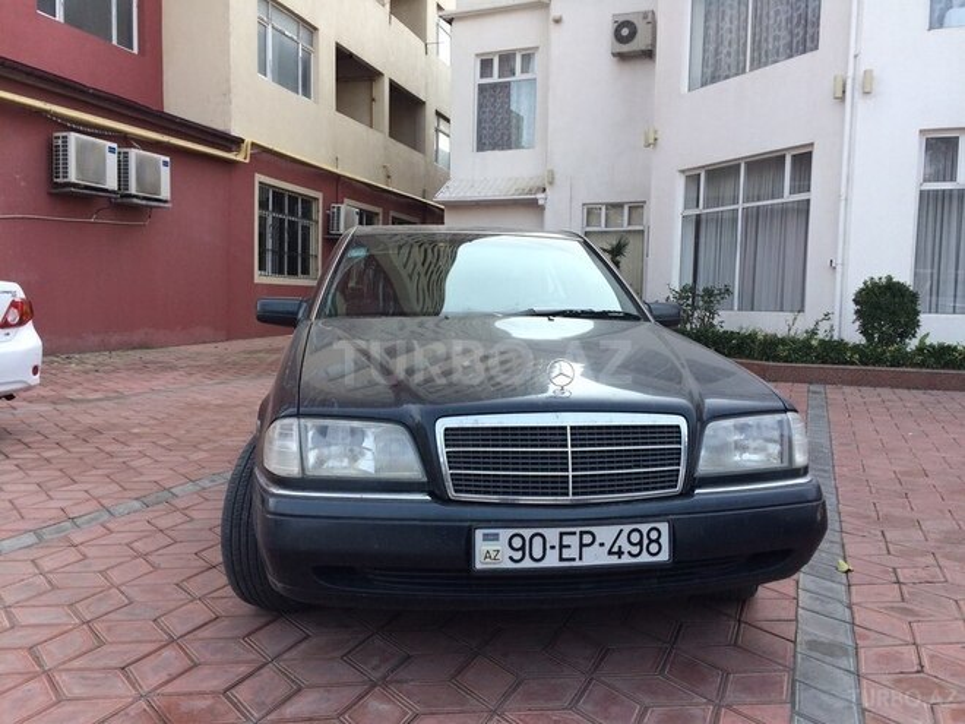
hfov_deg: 61.7
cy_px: 362
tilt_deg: -4.7
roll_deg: -0.5
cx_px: 482
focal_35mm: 29
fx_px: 808
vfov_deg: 48.2
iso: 32
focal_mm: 4.15
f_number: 2.2
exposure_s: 1/419
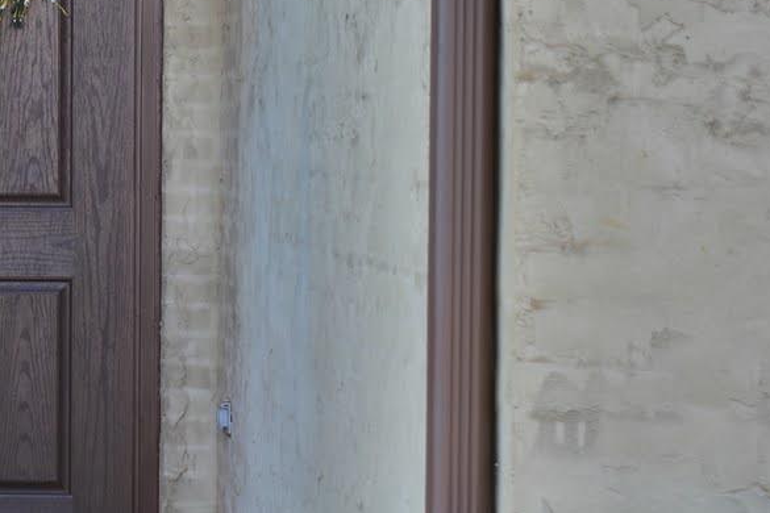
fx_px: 3508
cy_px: 30
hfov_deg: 12.2
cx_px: -233
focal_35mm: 164
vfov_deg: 8.3
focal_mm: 40
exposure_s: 1/80
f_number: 8
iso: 200
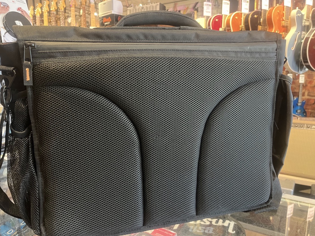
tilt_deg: -10.6
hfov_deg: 63.4
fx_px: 255
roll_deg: +0.3
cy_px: 123
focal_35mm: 28
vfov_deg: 49.7
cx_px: 147
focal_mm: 5.1
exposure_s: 1/40
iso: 640
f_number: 1.6
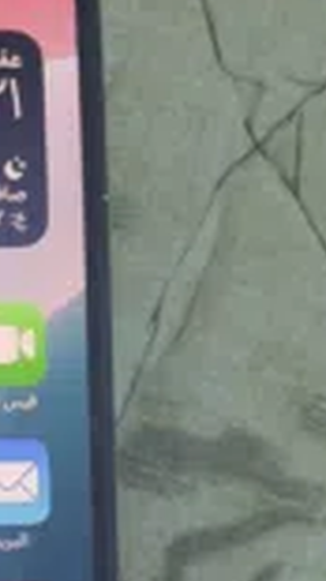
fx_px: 1124
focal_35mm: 73
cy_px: 491
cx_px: -195
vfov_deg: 28.2
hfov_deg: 15.0
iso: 250
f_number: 2.4
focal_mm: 4.32
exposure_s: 1/100
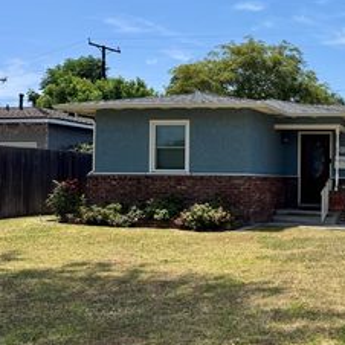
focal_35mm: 47
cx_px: 356
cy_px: 179
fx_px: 530
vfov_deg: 36.1
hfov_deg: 32.7
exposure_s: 1/3597
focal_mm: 6.76
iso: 80
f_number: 1.78
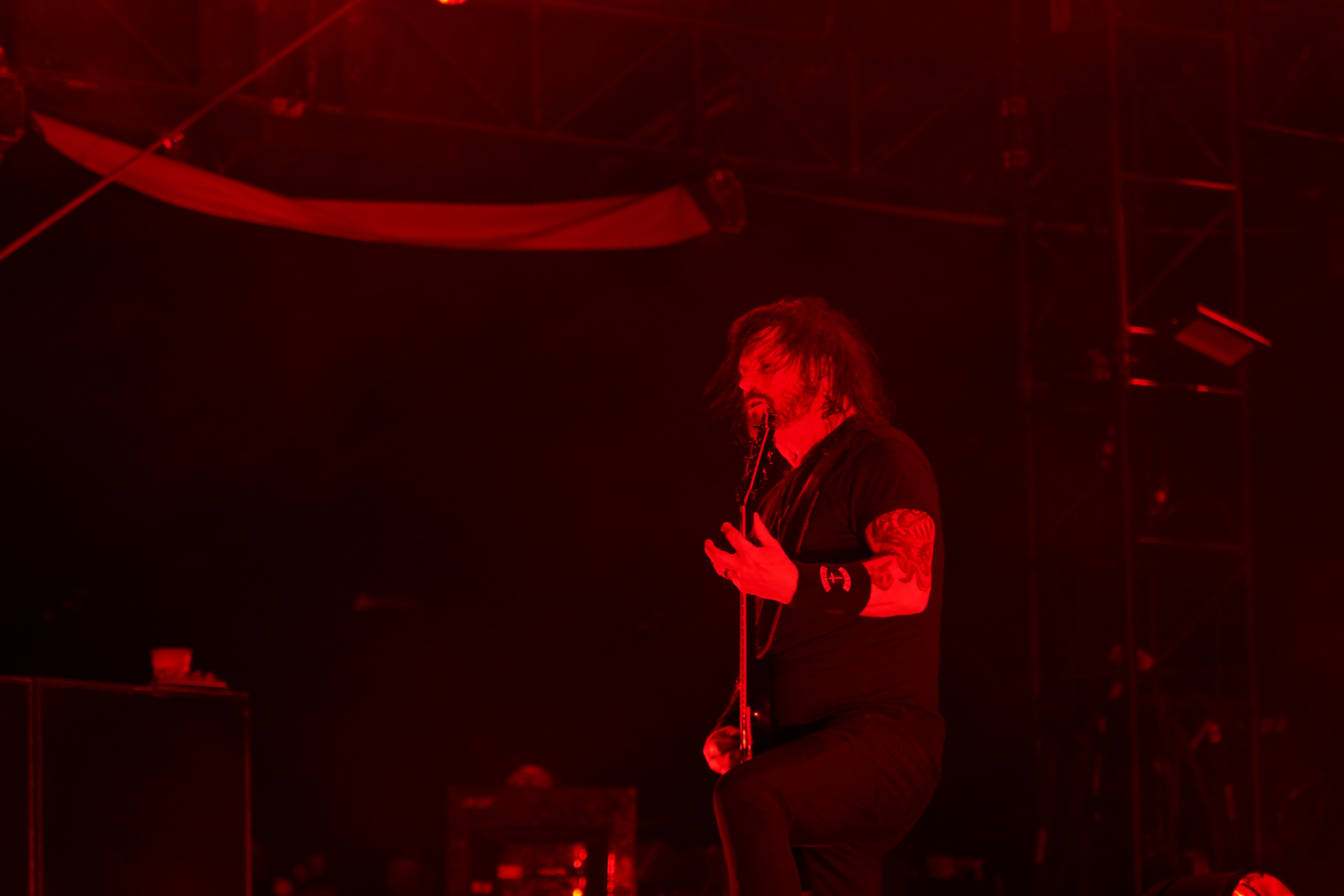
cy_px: 538
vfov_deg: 10.0
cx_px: 734
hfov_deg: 15.0
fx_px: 5114
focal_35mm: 137
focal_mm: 105
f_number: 4
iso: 500
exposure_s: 1/125
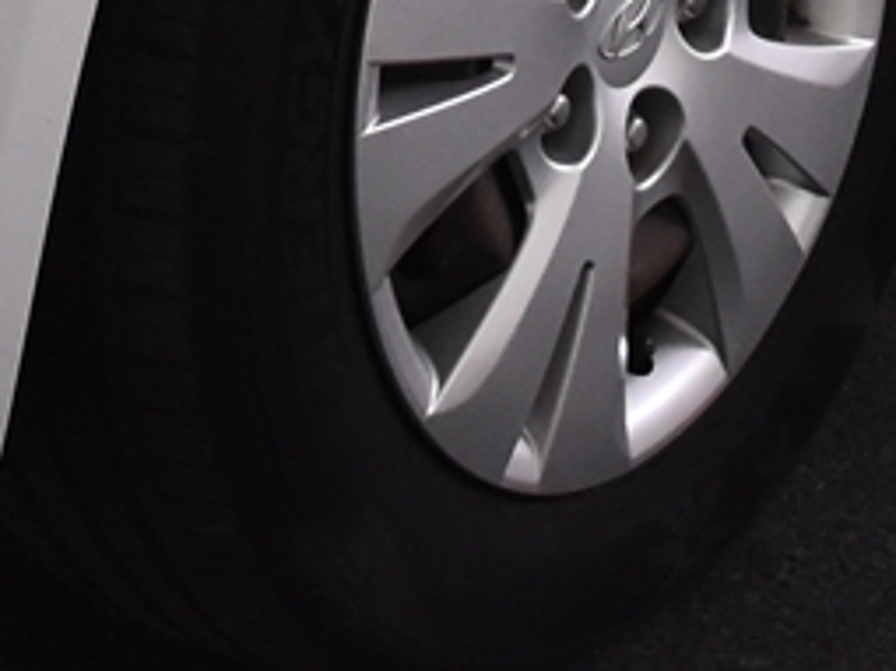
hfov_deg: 7.0
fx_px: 7296
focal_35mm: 282
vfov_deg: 5.0
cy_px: -1261
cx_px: 74
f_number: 5
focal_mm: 26
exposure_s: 1/100
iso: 1600
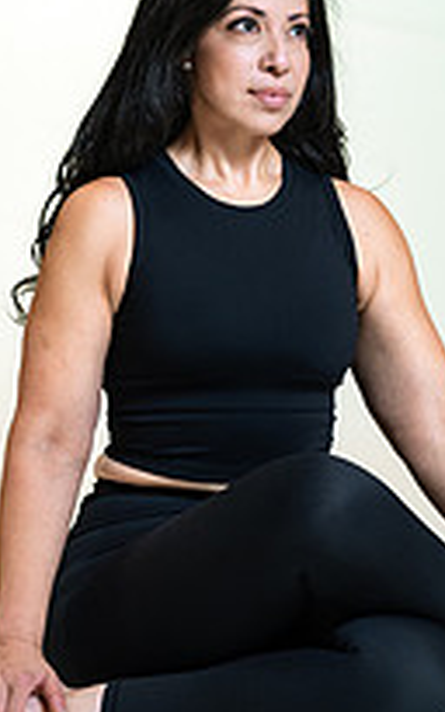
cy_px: 149
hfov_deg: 6.9
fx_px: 3689
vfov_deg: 11.0
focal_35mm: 190
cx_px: 285
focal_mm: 85
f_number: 4
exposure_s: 1/160
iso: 320
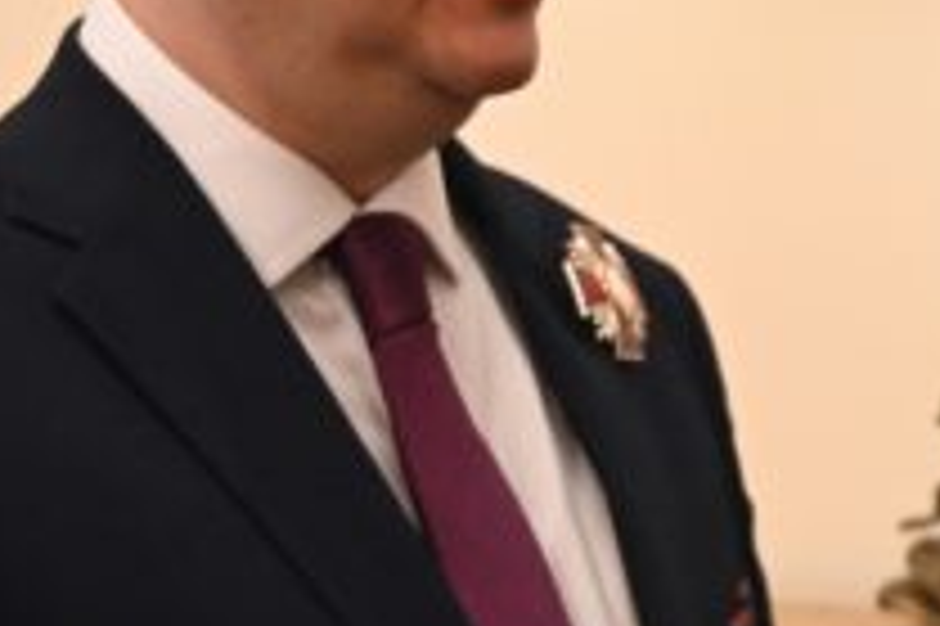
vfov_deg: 9.0
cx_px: 998
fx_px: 3966
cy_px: 205
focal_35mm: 152
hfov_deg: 13.3
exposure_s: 1/60
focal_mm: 31
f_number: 4
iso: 3200
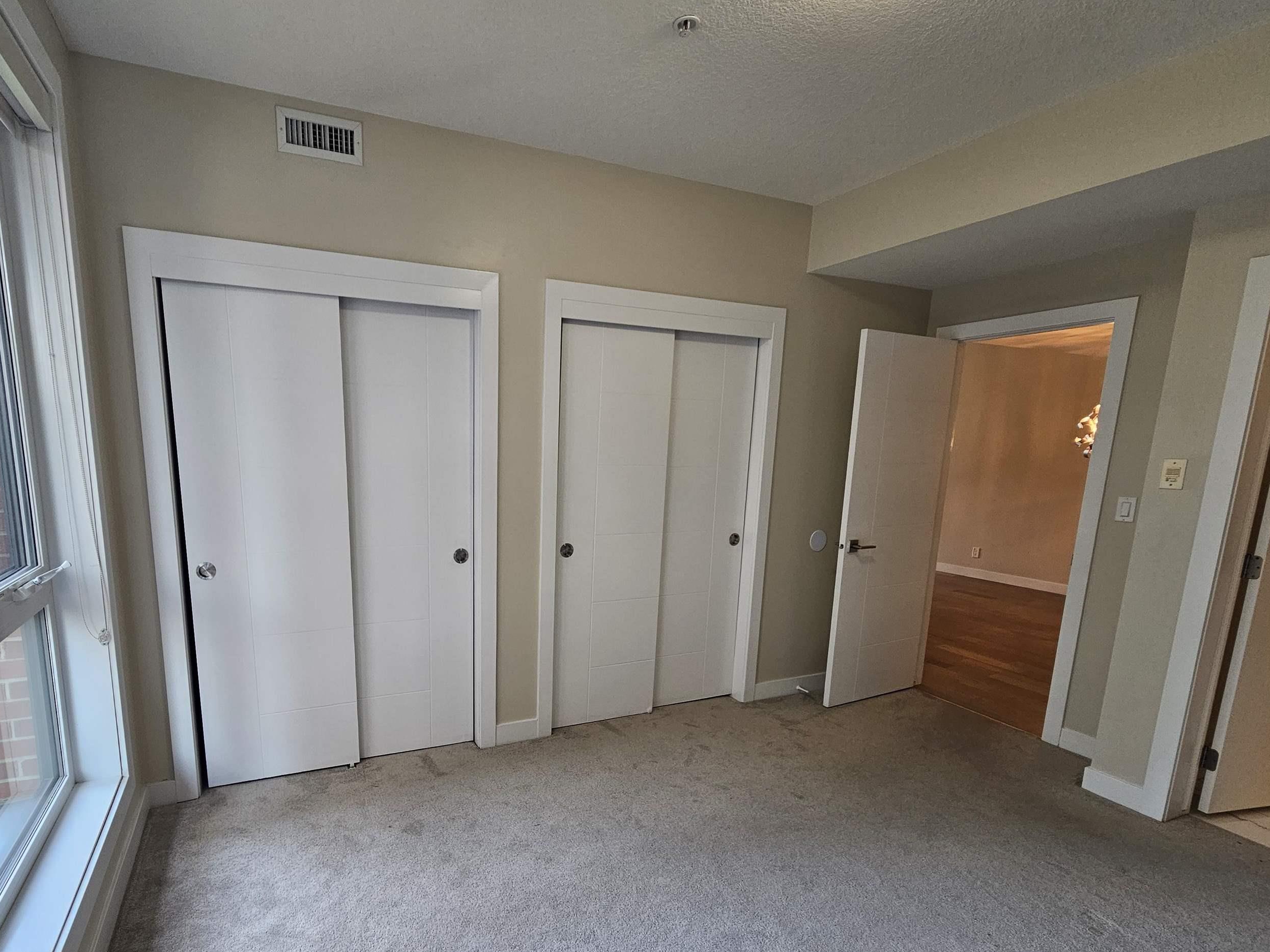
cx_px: 534
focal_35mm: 16
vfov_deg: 77.4
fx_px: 587
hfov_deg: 93.7
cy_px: 560
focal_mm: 2.2
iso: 100
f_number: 2.2
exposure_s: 1/60
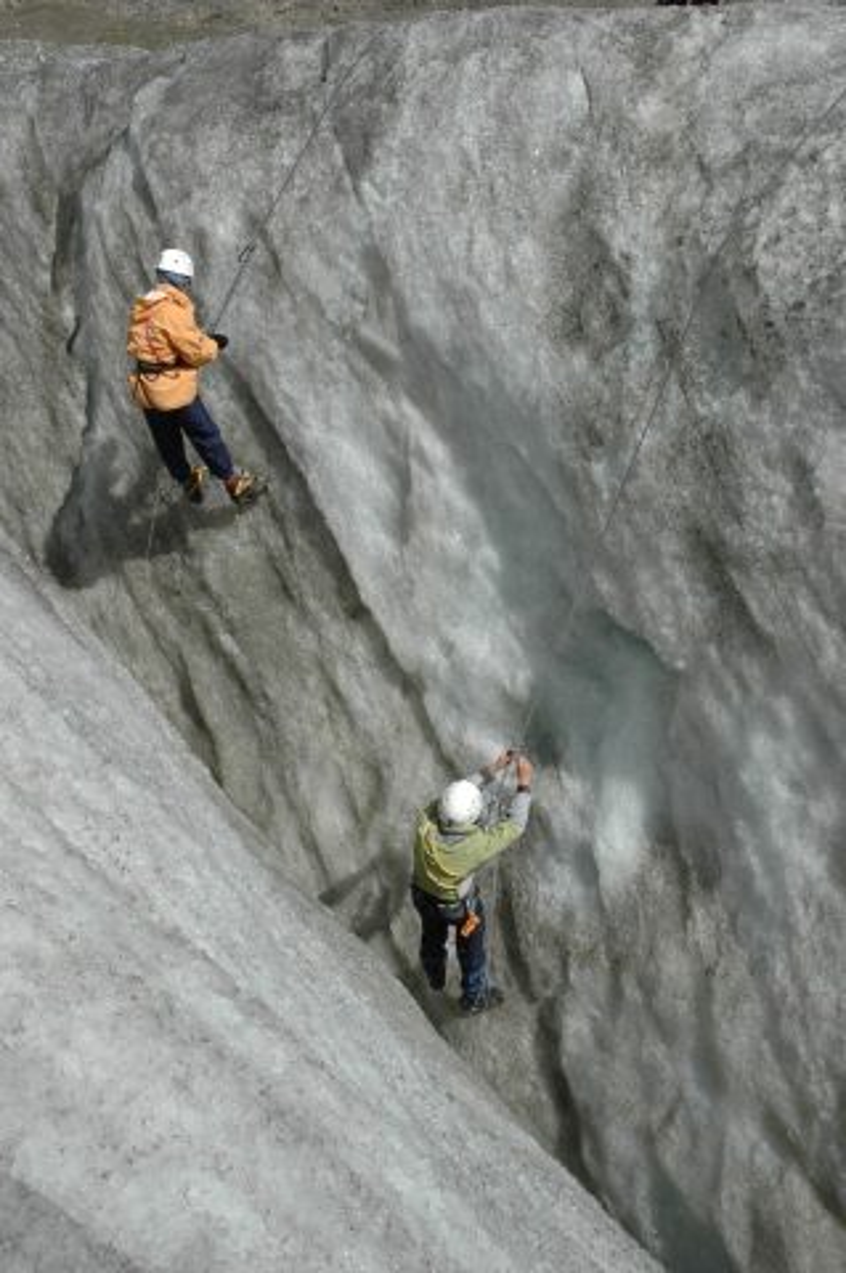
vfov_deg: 53.2
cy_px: 636
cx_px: 423
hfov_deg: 36.8
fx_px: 1272
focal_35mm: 36
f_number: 20
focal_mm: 24
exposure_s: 1/200
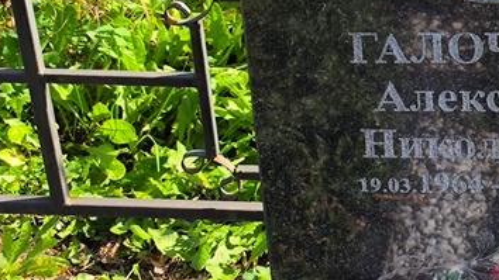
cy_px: 117
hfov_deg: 17.1
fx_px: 1627
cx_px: 486
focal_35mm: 123
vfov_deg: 9.9
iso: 50
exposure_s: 1/515
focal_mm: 4.71
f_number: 1.7
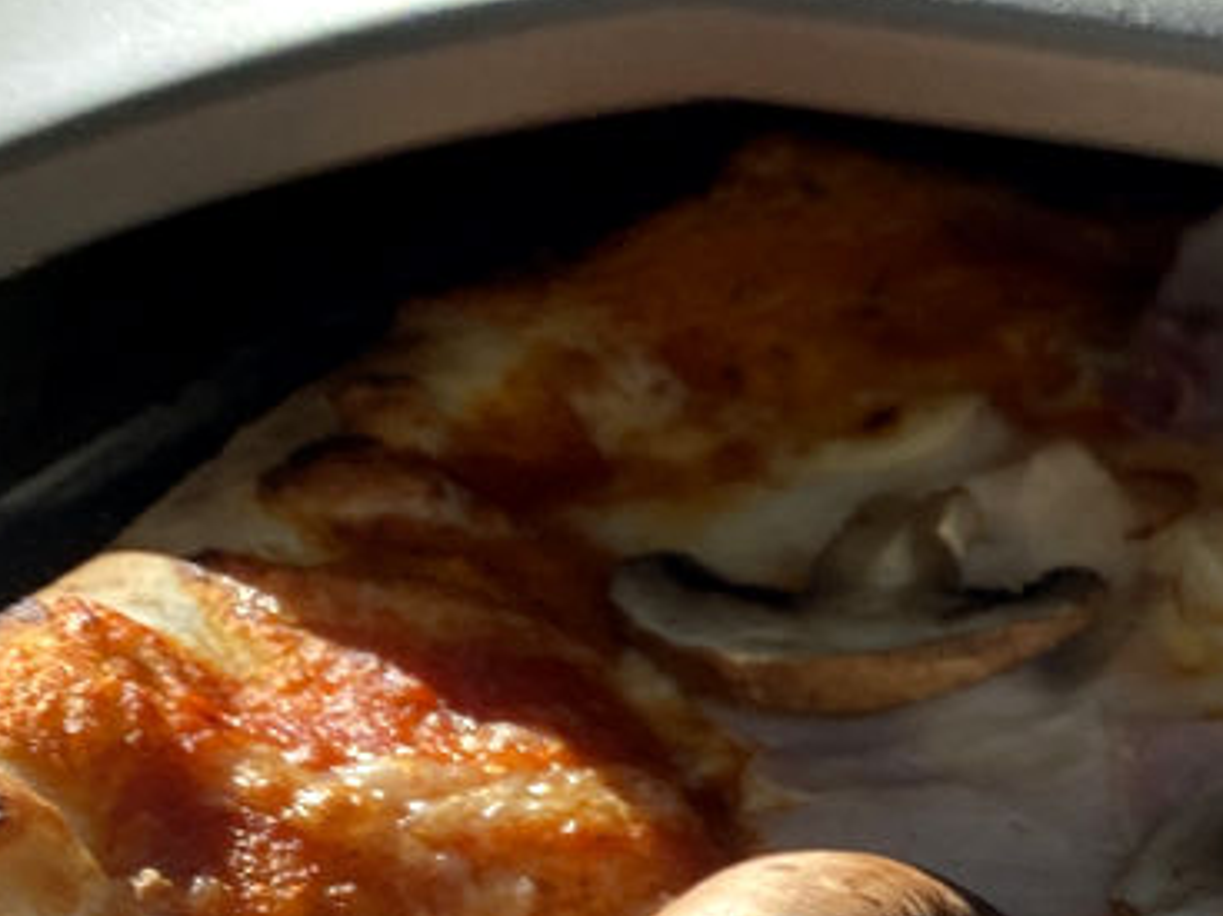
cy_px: 1026
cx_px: 1796
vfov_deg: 16.8
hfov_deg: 20.1
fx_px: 3002
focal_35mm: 85
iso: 32
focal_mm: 4.2
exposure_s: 1/1316
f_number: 1.8
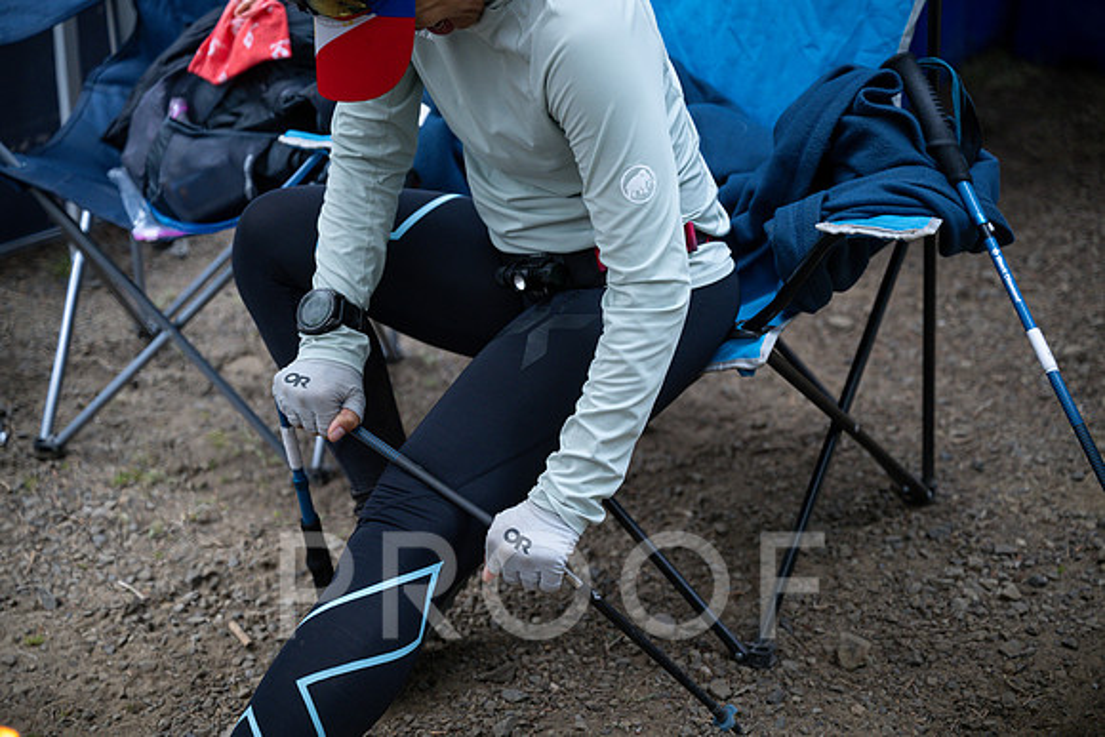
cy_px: 368
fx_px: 2149
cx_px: 552
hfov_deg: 28.8
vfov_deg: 19.5
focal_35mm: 70
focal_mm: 70
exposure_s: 1/250
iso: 1250
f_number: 2.8
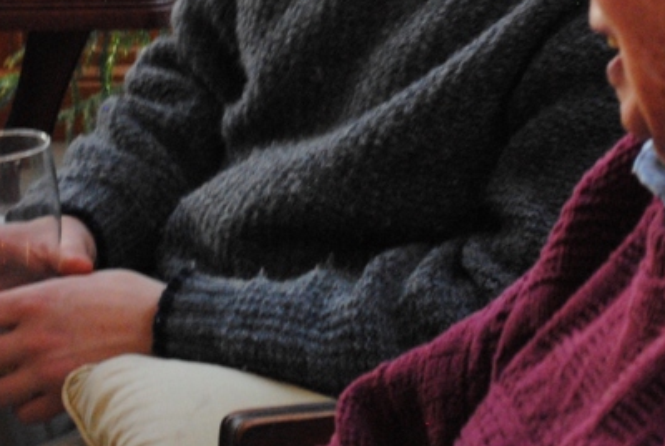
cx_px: 386
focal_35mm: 239
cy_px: -125
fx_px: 4430
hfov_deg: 8.6
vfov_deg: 5.7
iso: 800
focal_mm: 55
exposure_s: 1/25
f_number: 5.6
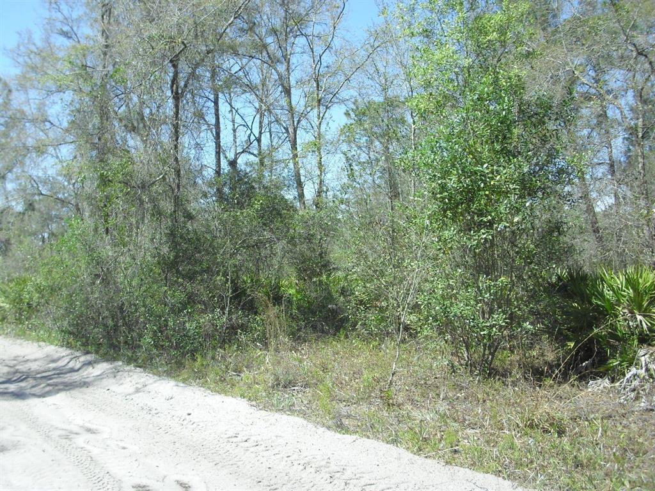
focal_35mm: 38
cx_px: 328
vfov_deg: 37.7
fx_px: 719
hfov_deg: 49.0
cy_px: 246
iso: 100
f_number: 8
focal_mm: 6.2
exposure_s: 1/125
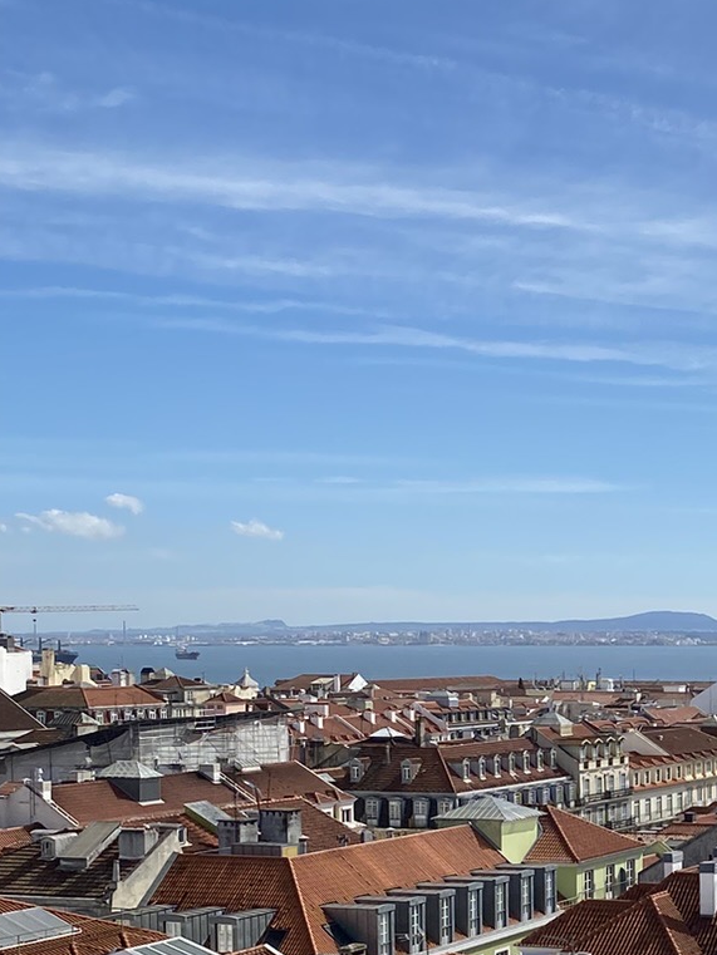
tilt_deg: -1.8
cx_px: 961
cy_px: 727
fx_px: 1933
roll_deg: -0.8
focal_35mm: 70
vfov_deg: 27.4
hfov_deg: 19.2
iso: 32
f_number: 1.8
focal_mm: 4.25
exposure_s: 1/5495
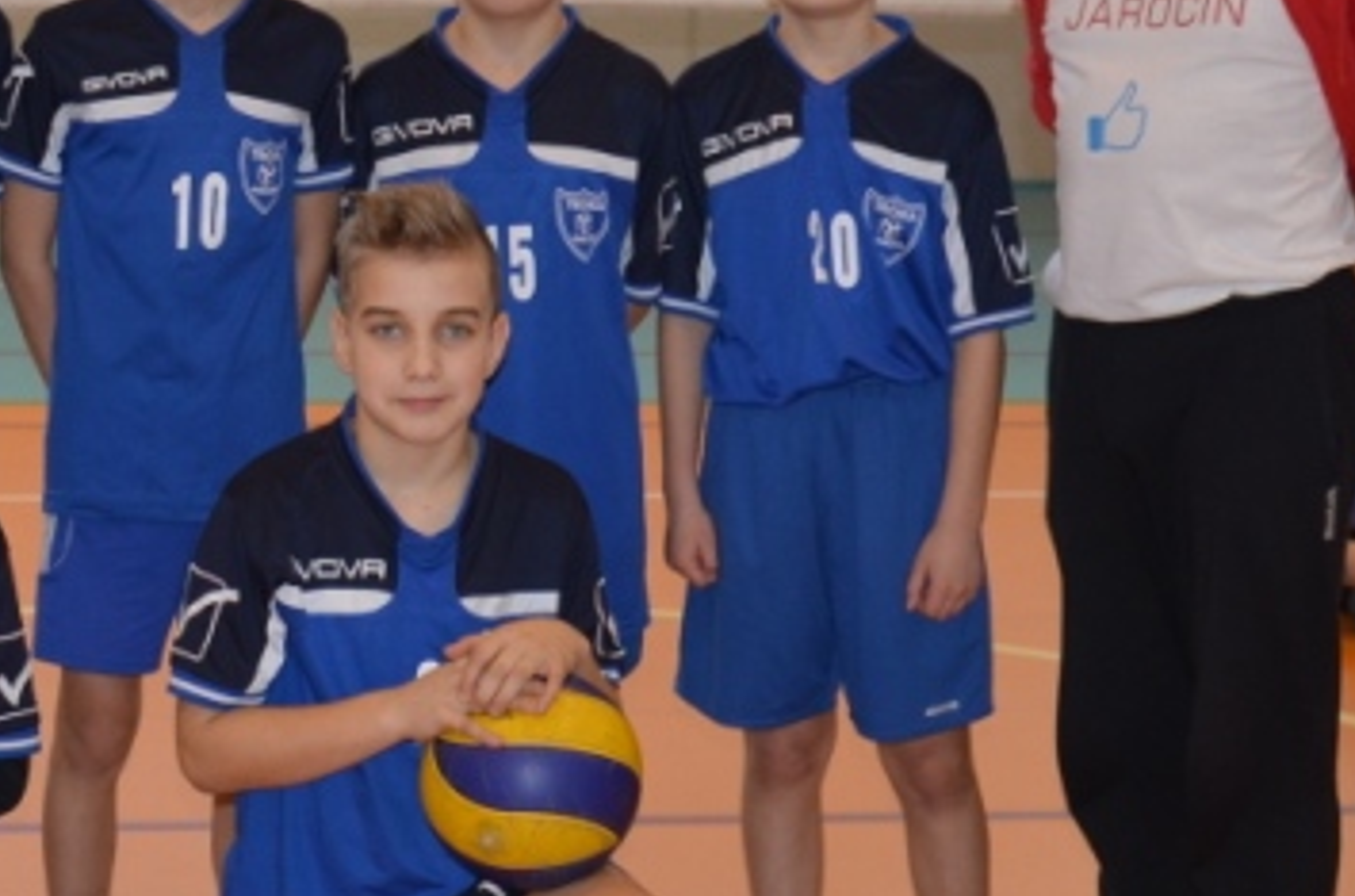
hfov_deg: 18.6
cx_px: 172
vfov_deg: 12.6
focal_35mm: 108
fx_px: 4071
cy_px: 379
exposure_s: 1/100
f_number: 4
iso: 400
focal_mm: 25
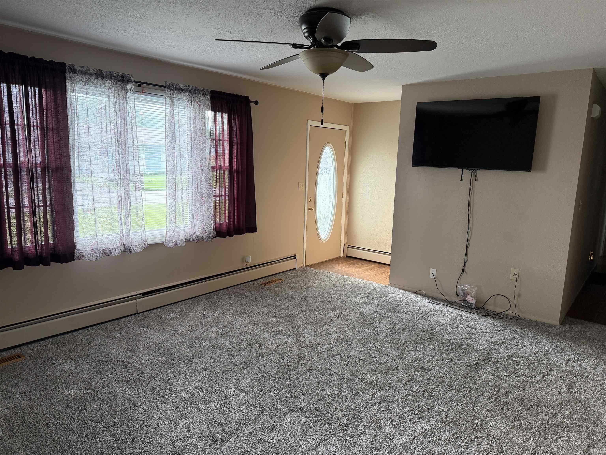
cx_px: 303
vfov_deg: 56.8
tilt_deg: -9.2
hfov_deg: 71.6
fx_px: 420
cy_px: 228
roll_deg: -1.4
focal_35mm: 24
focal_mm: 6.76
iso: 200
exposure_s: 1/66
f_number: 1.78
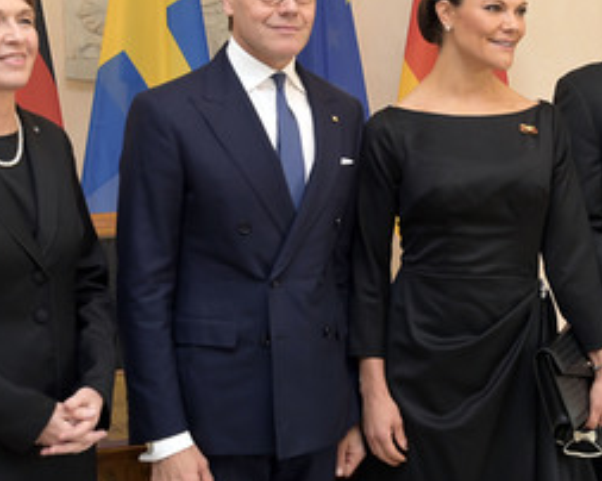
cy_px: 202
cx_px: 351
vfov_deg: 16.7
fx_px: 1638
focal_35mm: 92
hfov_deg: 20.8
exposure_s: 1/80
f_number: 5.6
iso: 1600
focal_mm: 55
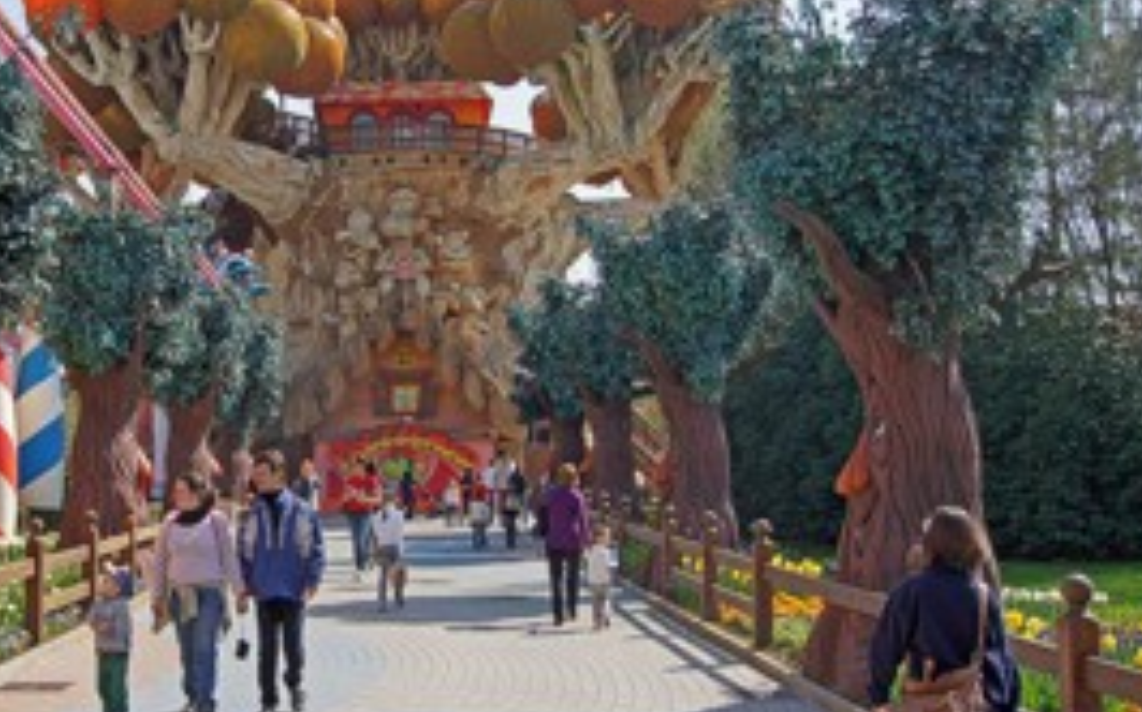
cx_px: 352
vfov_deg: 28.0
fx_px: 1431
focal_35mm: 46
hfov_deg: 42.7
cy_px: 335
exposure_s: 1/250
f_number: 10
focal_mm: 20
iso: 200
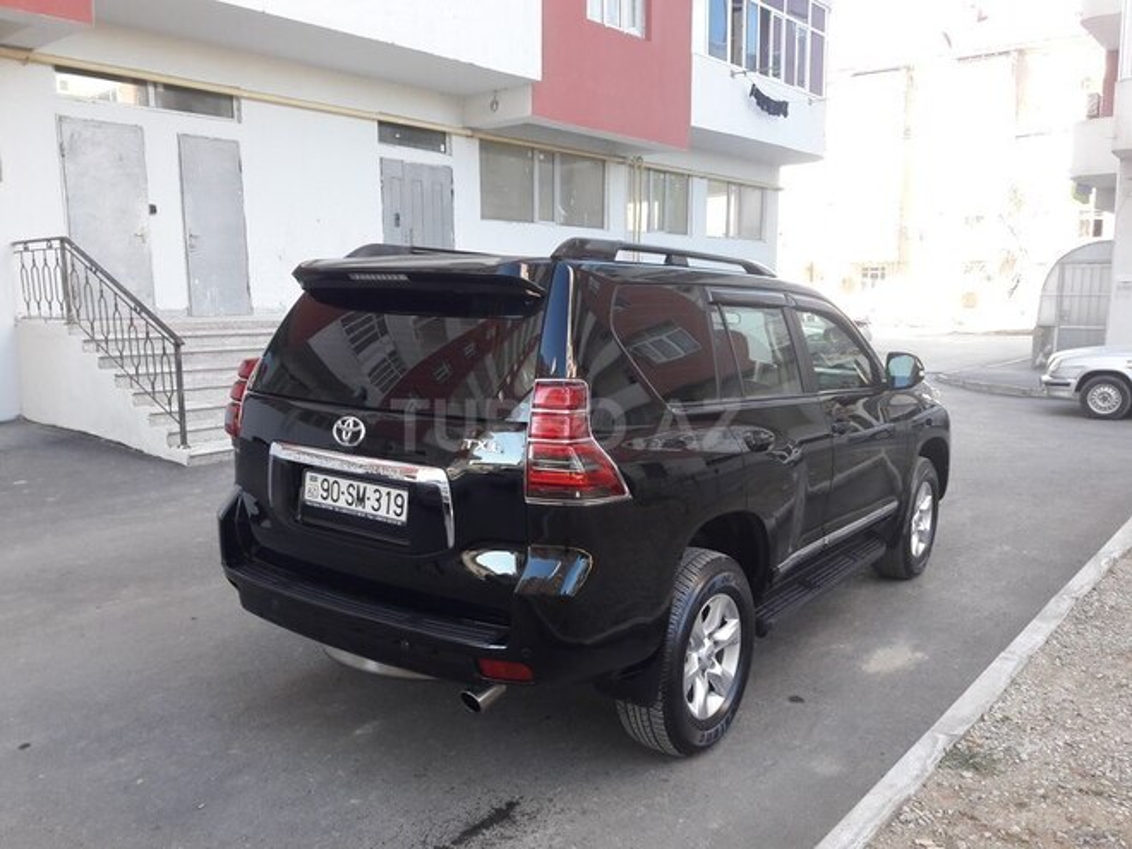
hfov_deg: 63.4
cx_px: 566
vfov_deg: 49.7
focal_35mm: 28
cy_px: 424
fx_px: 916
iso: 50
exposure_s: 1/100
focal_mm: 3.7
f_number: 1.9
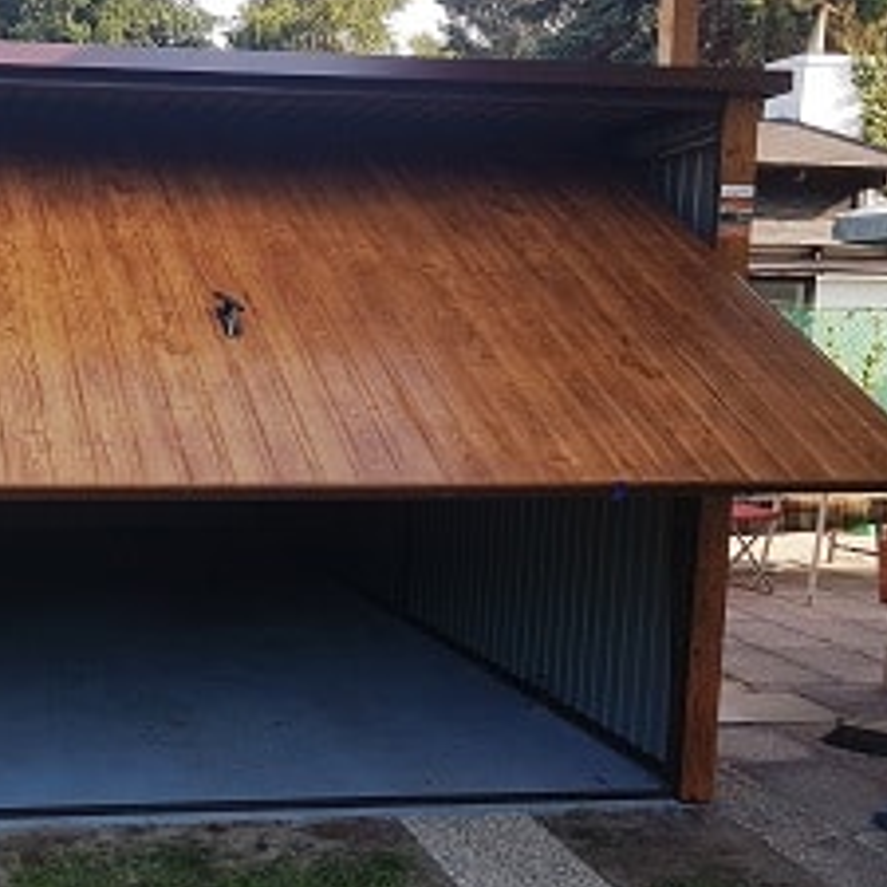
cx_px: 189
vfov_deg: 44.9
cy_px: 406
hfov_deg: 43.0
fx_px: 1073
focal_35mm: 37
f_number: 1.7
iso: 40
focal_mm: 4.2
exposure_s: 1/558
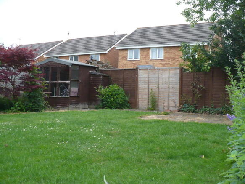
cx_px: 122
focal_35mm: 37
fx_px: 262
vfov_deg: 38.7
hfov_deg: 50.1
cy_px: 92
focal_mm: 6.1
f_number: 2.8
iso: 200
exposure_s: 1/640
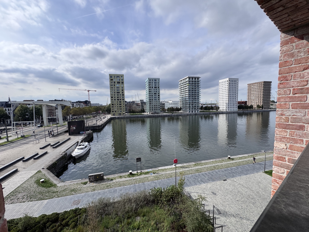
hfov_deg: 102.1
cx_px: 154
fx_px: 125
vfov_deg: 85.7
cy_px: 116
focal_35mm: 14
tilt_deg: -5.1
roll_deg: +1.2
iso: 50
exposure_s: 1/1832
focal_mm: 2.22
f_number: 2.2
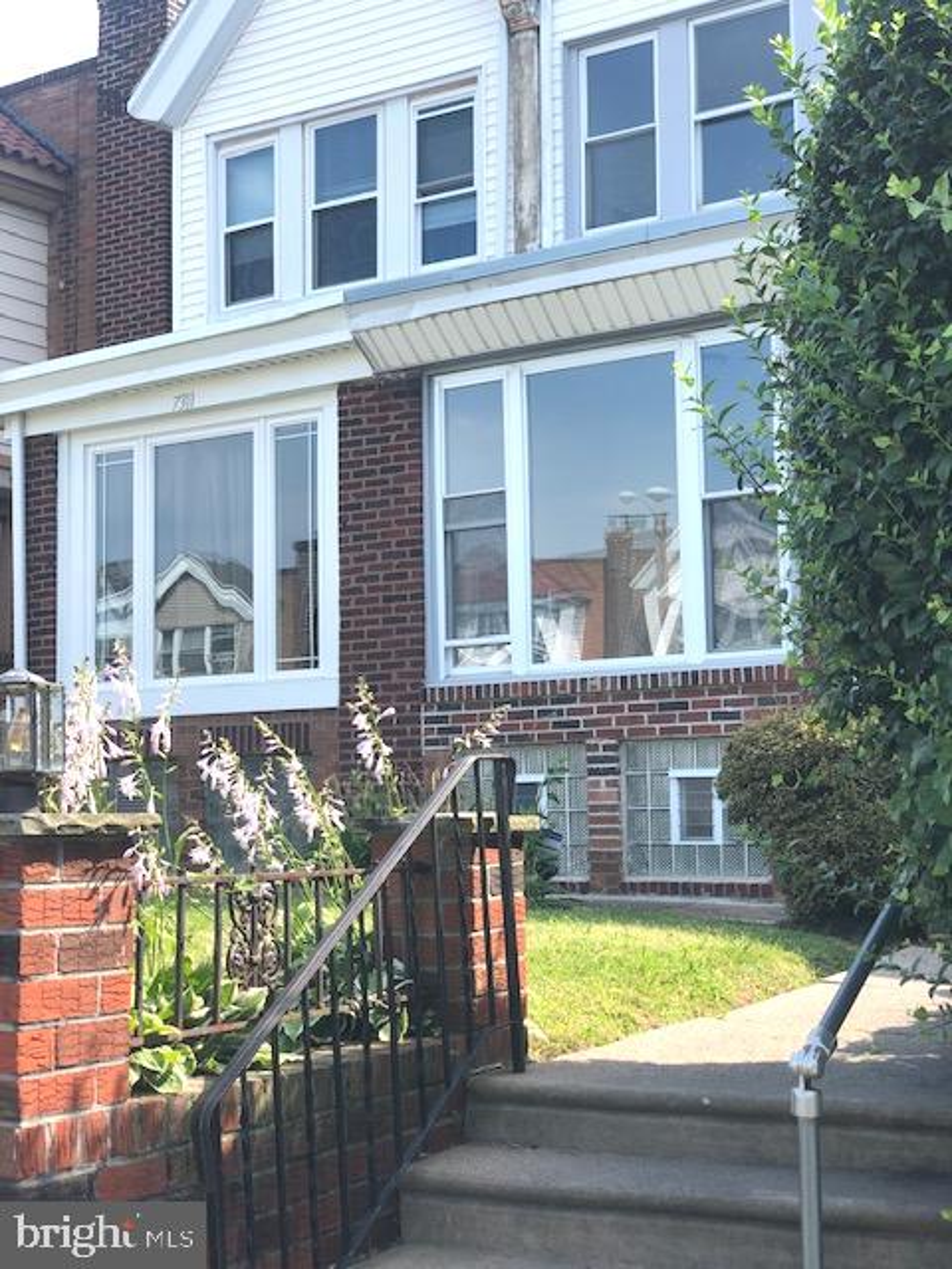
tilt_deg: +7.1
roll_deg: +0.5
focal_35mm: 52
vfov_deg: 36.8
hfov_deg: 28.0
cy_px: 634
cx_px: 476
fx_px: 1907
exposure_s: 1/274
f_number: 2.4
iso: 16
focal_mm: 6
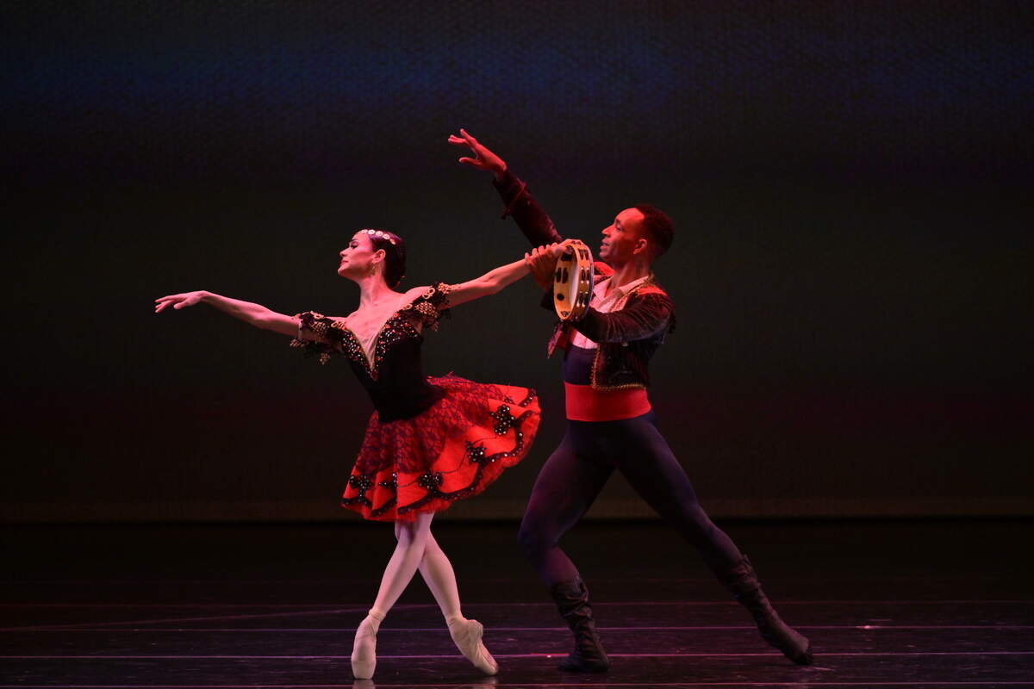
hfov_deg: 5.4
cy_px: 344
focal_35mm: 380
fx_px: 10914
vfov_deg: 3.6
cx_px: 517
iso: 2000
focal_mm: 380
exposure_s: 1/500
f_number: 4
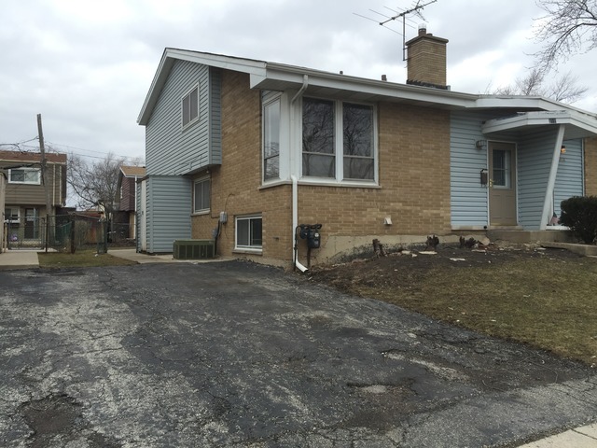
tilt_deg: +0.7
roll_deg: +0.4
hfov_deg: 61.7
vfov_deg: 48.2
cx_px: 298
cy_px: 224
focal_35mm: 29
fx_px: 500
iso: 32
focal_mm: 4.15
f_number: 2.2
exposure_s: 1/860
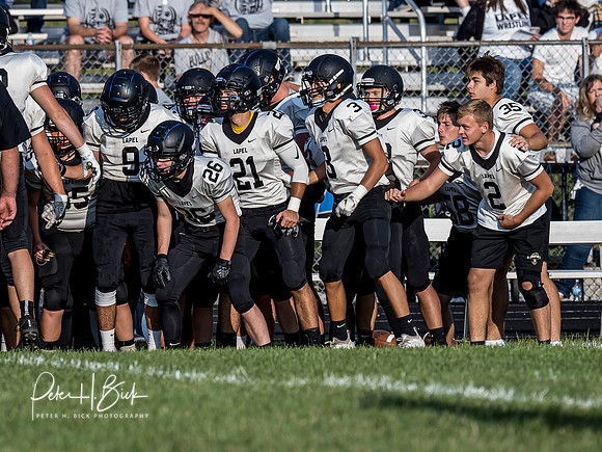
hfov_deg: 3.5
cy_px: 189
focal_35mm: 567
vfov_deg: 2.6
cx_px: 281
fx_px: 9857
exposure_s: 1/1250
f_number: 4
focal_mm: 200
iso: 160
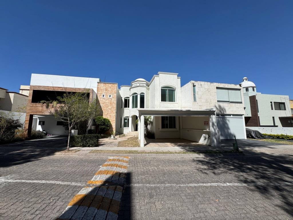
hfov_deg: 102.1
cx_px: 146
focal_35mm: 14
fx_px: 119
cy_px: 110
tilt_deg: +6.2
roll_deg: +0.6
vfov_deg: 85.7
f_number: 2.2
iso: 40
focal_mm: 2.22
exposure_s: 1/4132
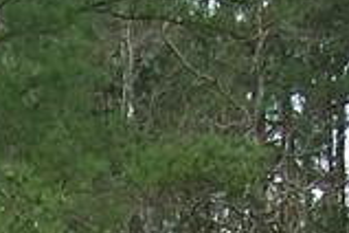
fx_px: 2472
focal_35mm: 255
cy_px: 778
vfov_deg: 5.0
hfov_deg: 8.0
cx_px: -136
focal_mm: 6.3
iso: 80
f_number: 2.8
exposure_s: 1/250
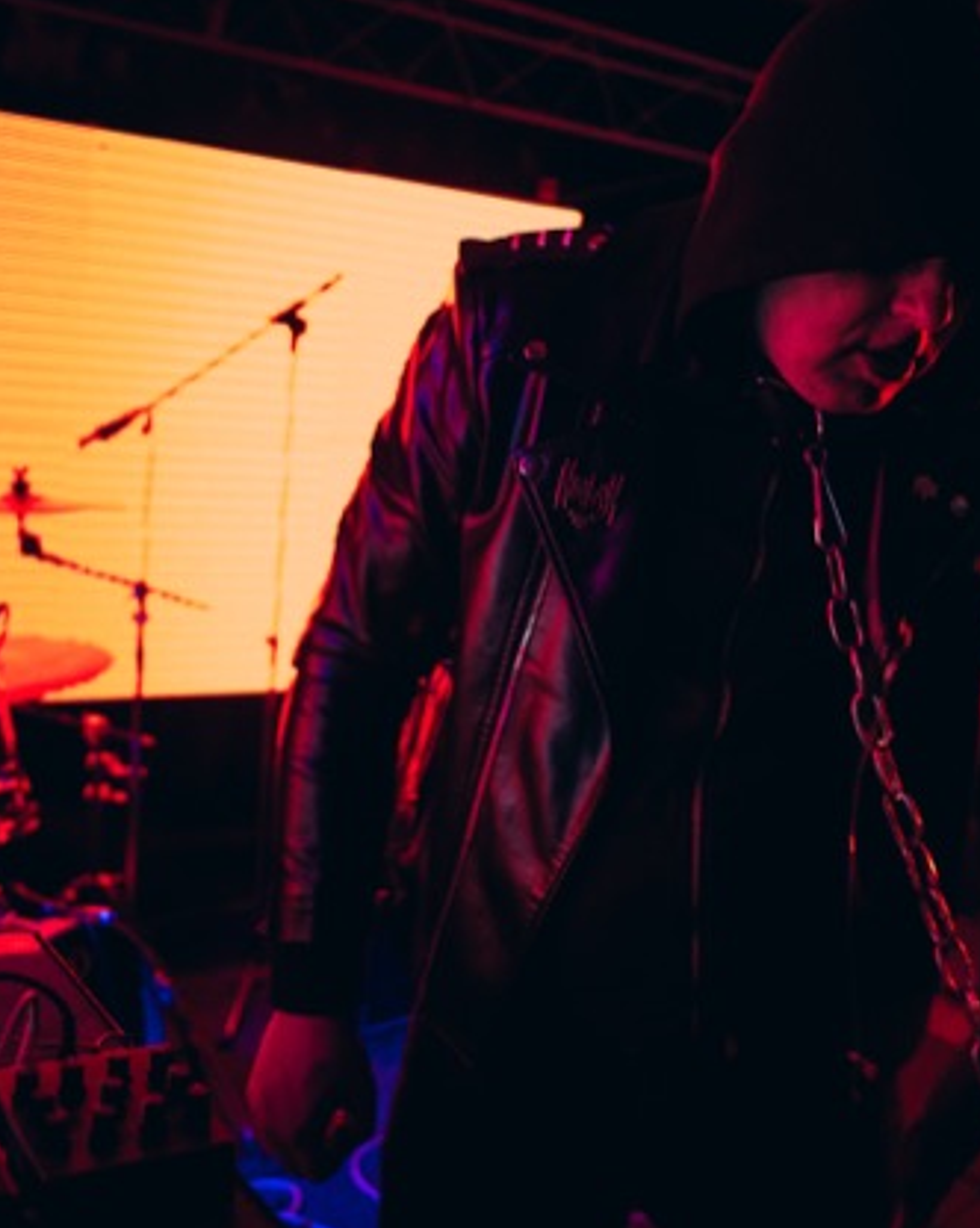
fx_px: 1416
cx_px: 596
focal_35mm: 39
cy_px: 614
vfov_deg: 46.9
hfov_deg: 38.0
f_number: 1.8
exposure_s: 1/100
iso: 1250
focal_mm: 18
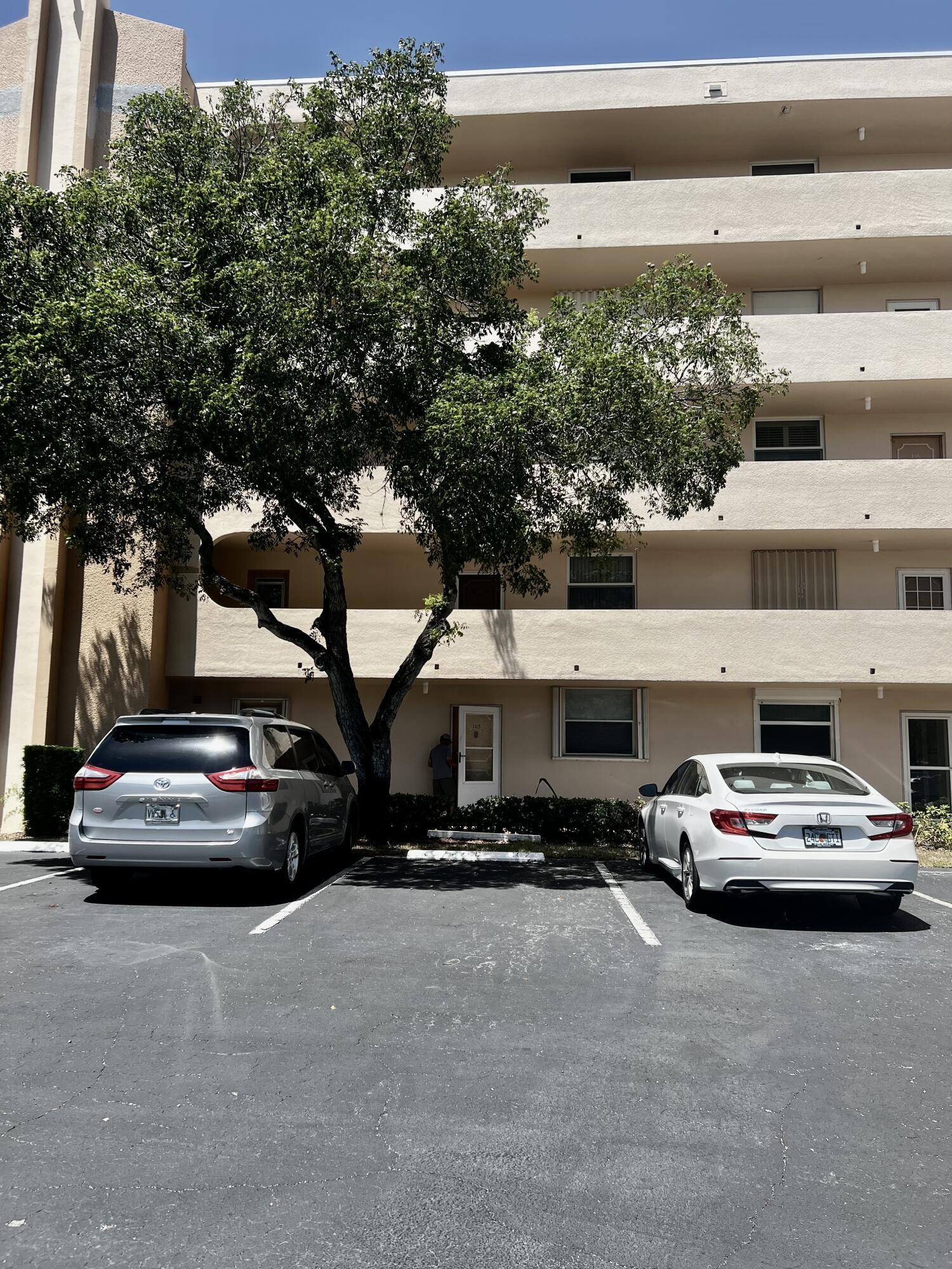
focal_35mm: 26
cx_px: 476
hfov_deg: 53.1
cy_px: 634
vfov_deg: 67.3
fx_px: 953
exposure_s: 1/2513
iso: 50
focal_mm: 5.7
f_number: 1.5
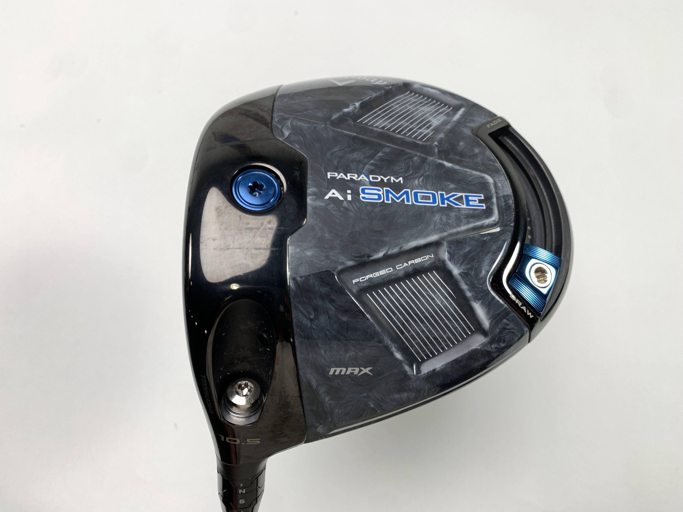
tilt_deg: -68.5
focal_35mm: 26
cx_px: 342
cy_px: 256
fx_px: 513
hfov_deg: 67.3
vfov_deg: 53.1
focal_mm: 4.25
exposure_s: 1/120
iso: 25
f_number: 1.8
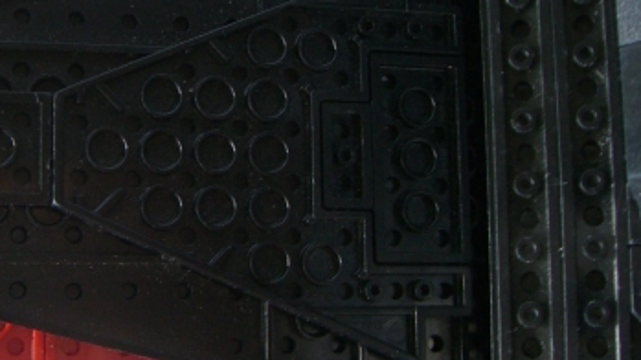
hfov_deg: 27.4
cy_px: 156
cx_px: 145
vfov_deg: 15.9
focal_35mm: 76
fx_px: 1291
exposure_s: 1/25
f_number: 2.7
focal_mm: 6.2
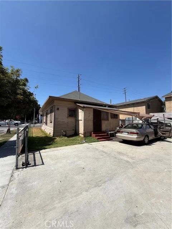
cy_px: 114
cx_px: 86
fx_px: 93
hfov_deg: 85.7
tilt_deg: +3.8
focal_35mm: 14
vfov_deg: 102.1
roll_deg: -0.4
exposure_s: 1/942
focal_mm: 2.22
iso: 20
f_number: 2.2
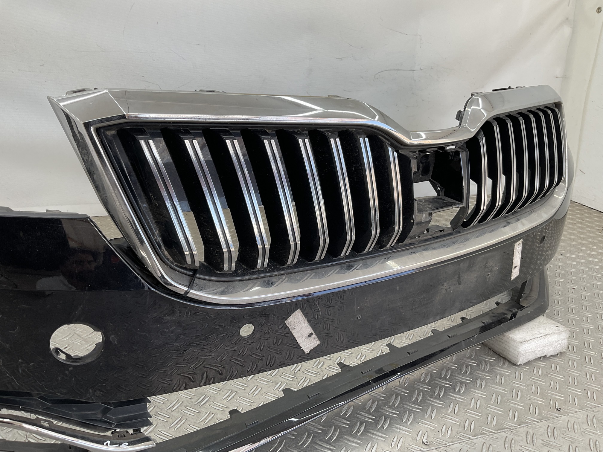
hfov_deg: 61.7
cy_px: 226
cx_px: 302
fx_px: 505
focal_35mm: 29
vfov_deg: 48.2
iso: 16
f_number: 1.8
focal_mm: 3
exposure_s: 1/112
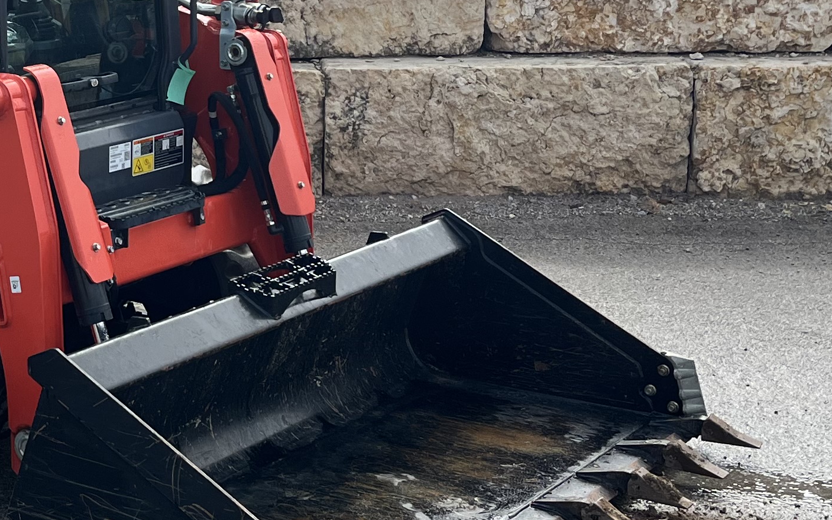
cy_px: 67
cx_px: -6
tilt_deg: -6.3
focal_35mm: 79
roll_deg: +0.7
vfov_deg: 16.3
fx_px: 1791
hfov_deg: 24.9
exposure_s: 1/2309
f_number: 1.6
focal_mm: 5.1
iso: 50
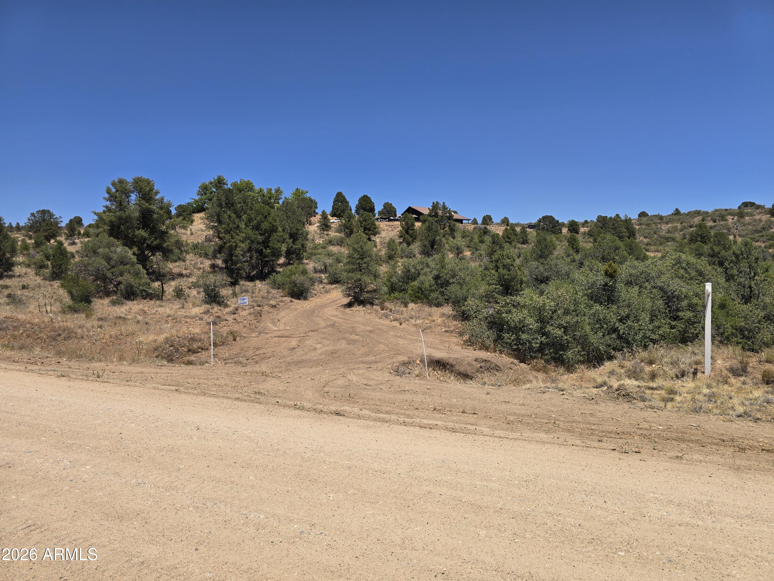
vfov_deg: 58.9
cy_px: 290
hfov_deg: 73.9
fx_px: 514
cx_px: 387
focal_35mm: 23
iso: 12
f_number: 1.7
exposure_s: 1/1117
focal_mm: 6.3
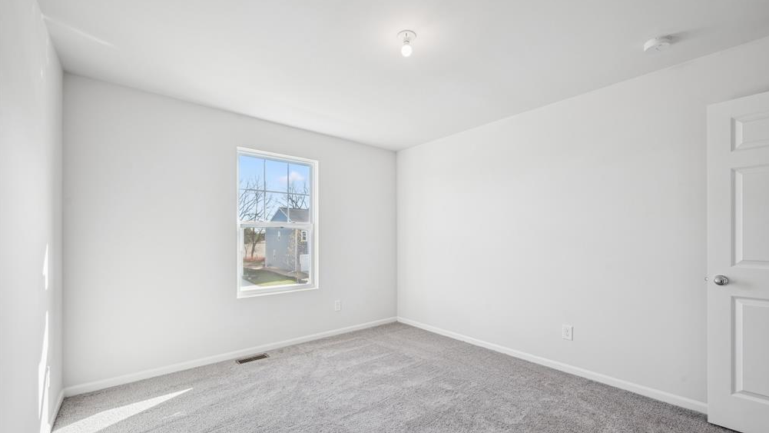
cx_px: 390
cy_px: 234
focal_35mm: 15
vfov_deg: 70.4
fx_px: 306
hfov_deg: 103.0
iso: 100
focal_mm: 14
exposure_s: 1/2.5
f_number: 9
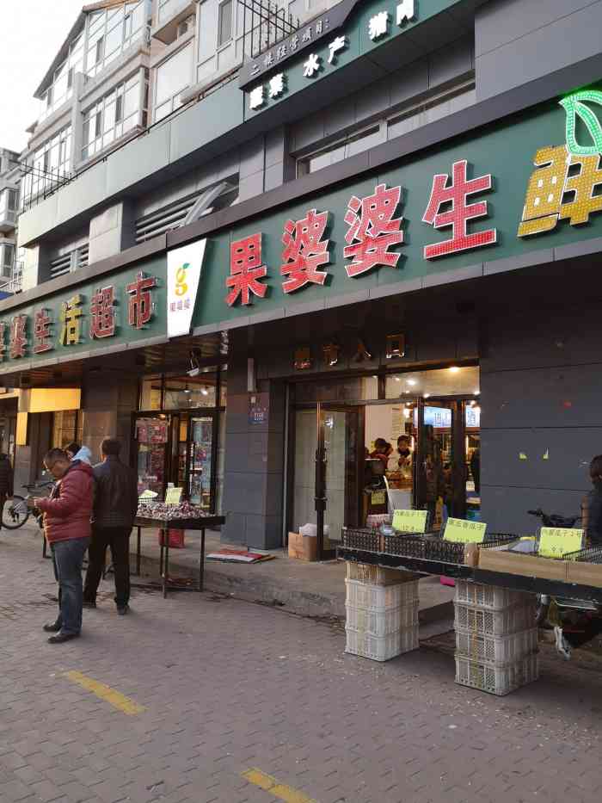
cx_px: 301
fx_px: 626
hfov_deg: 51.4
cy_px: 402
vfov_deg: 65.3
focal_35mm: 27
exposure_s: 1/125
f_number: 1.8
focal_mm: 3.95
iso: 50
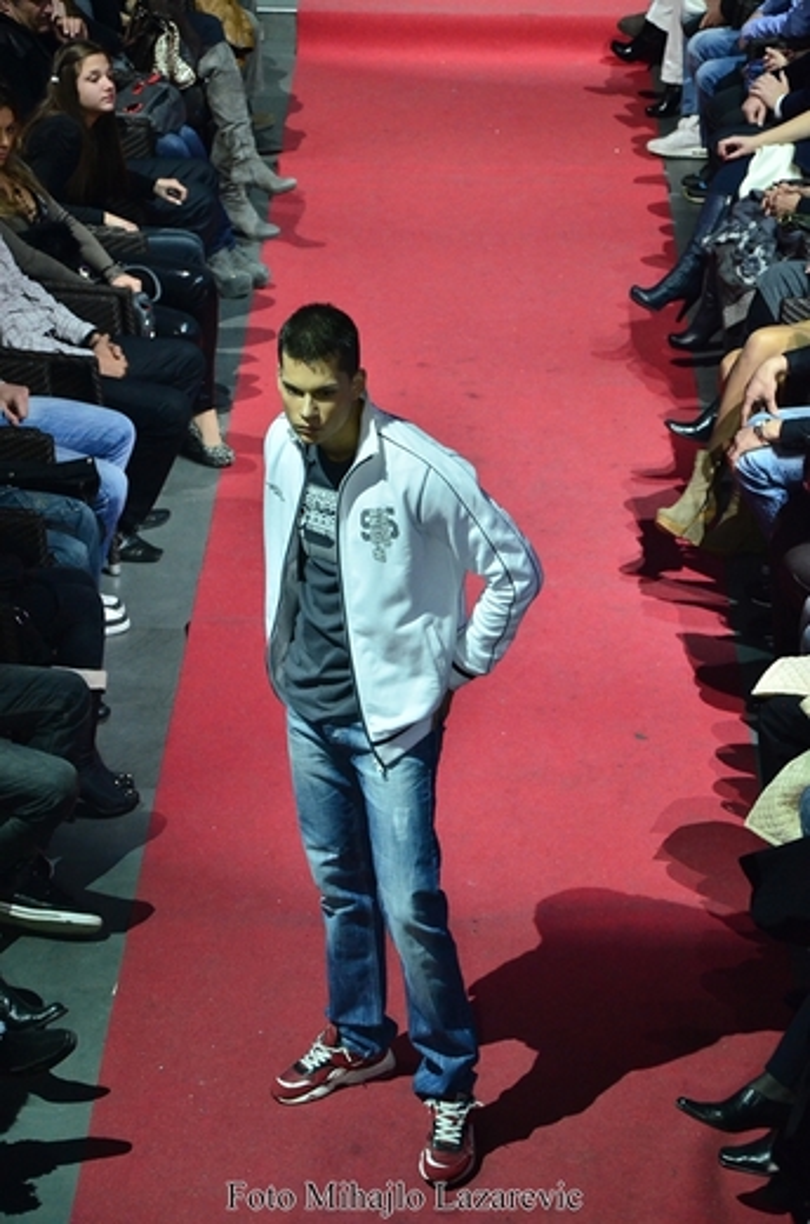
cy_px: 612
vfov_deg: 19.5
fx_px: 3563
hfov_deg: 13.0
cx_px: 405
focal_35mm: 105
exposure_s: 1/160
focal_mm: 70
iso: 2000
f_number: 5.3
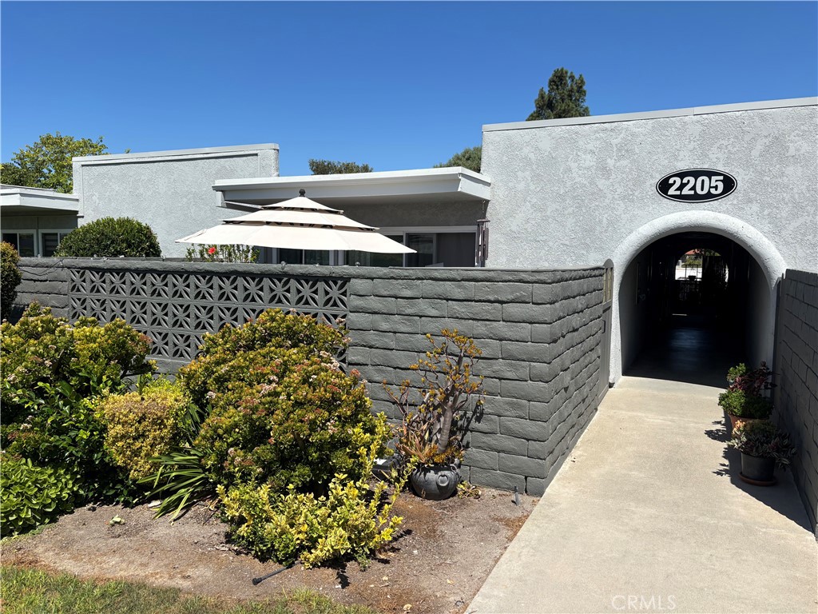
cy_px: 307
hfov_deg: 67.3
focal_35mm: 26
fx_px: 614
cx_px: 409
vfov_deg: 53.1
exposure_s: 1/4082
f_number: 1.6
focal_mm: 5.96
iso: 50
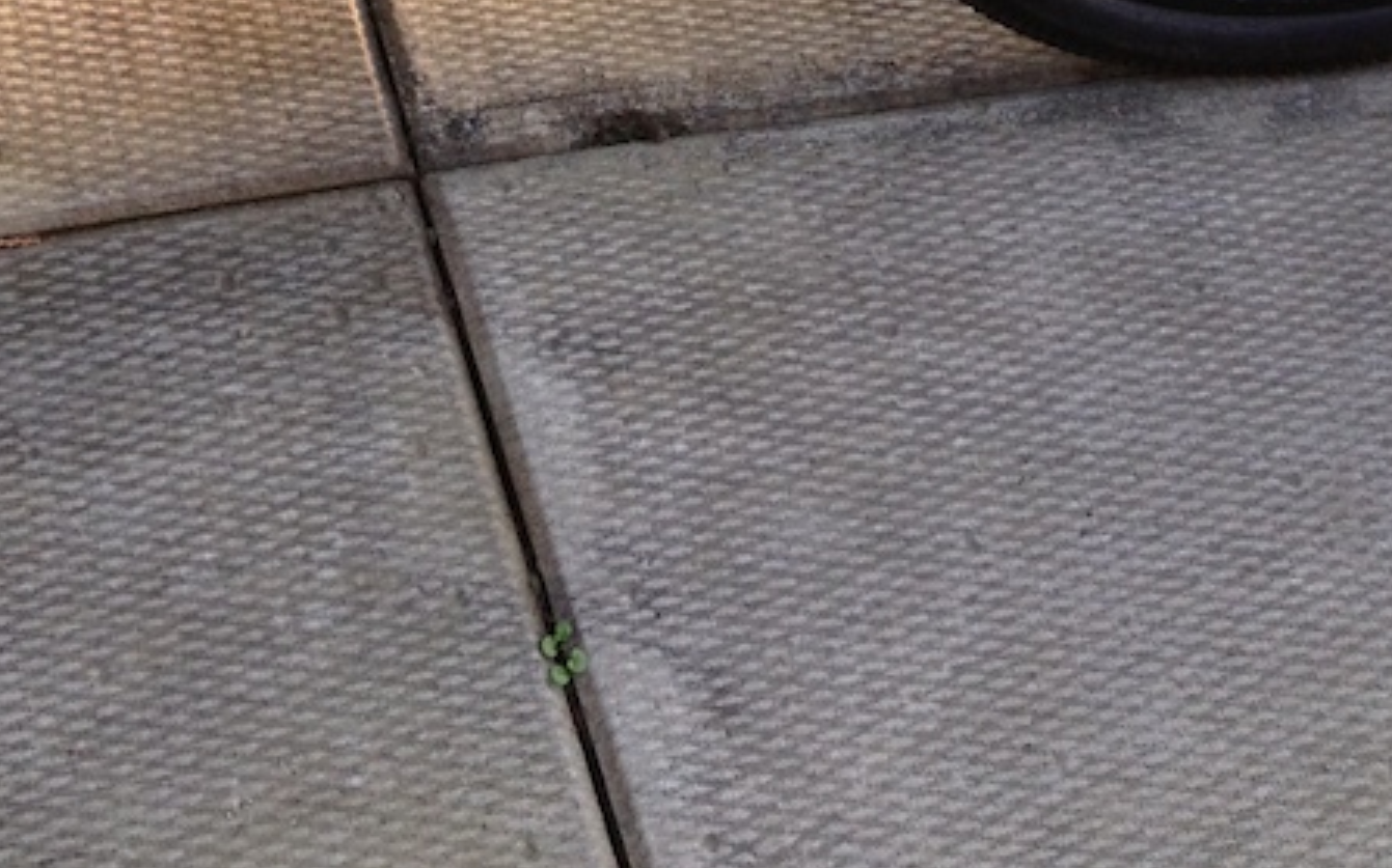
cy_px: -488
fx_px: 3223
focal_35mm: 85
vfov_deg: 14.2
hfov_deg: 24.0
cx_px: 280
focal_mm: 4.28
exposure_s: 1/120
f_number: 2.4
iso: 50
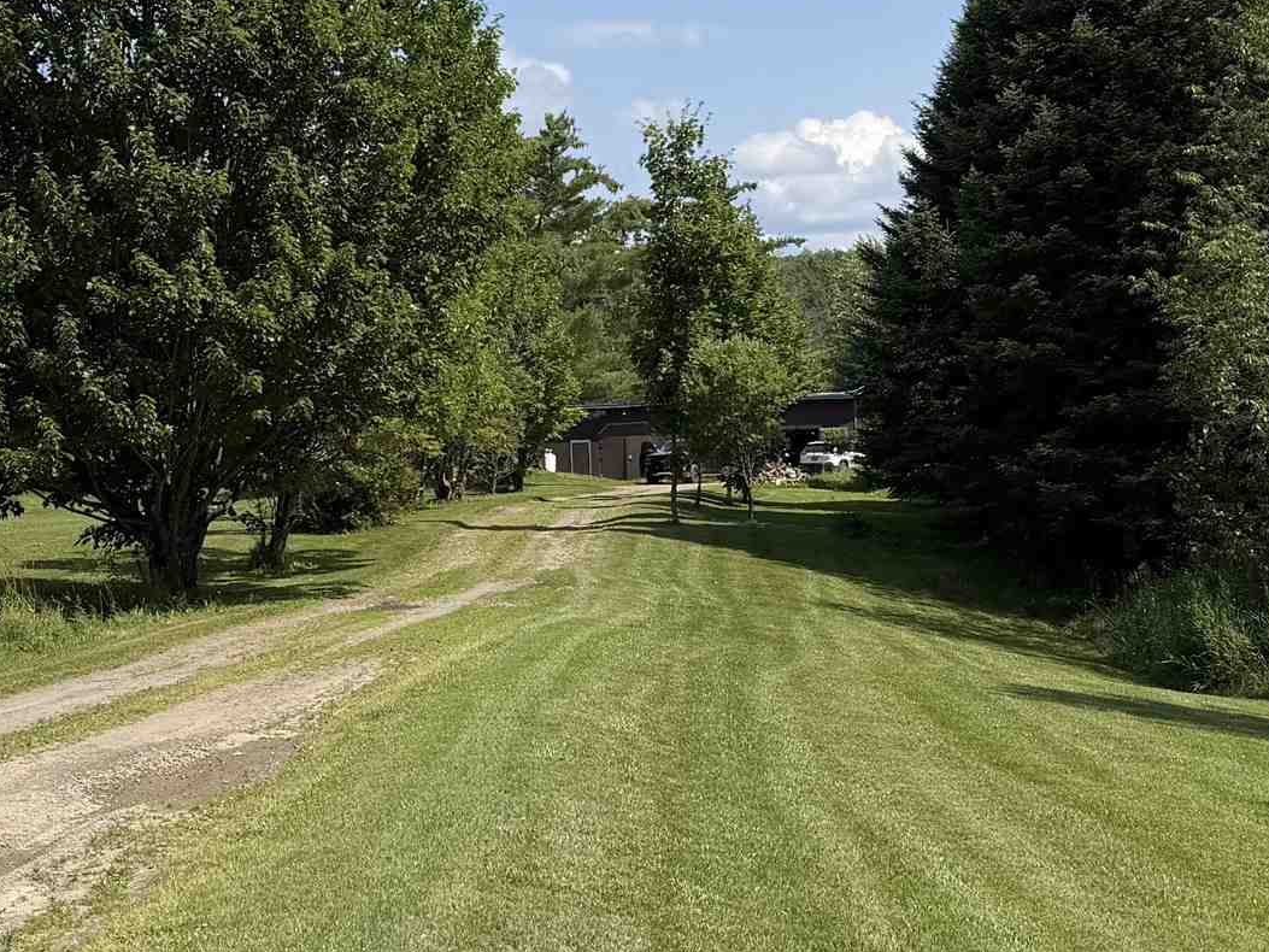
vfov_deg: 21.0
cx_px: 497
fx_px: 2566
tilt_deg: -1.1
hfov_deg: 27.7
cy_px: 472
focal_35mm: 70
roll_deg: +1.9
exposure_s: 1/4975
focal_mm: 6.76
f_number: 1.78
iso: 80
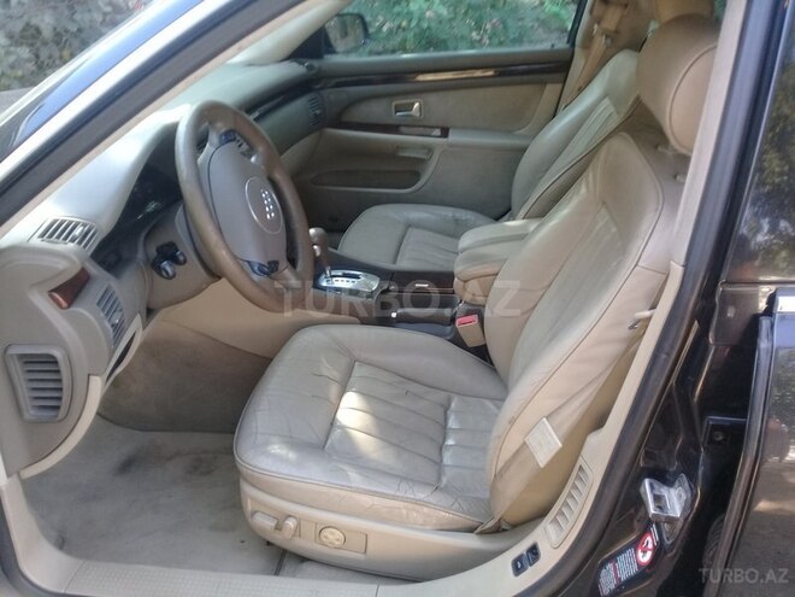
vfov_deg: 45.4
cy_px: 298
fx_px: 712
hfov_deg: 58.4
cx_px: 398
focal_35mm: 31
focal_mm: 3.3
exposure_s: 1/50
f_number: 2.2
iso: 64
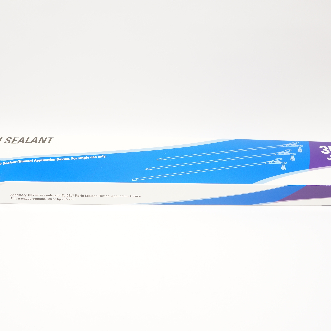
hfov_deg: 39.1
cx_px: 138
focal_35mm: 43
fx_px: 465
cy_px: 163
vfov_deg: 39.2
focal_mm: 22
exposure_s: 1/50
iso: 400
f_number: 5
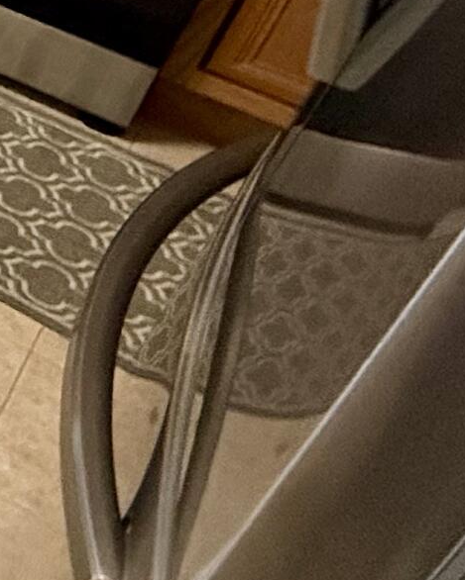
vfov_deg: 23.0
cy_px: -240
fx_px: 1204
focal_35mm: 70
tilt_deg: -22.7
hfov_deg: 11.4
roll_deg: -3.3
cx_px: -945
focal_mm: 2.22
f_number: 2.2
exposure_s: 1/120
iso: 500
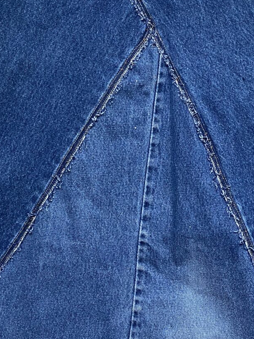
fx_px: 636
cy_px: 53
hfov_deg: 22.5
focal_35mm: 65
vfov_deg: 29.0
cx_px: 156
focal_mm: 4.25
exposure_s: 1/60
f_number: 1.8
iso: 250
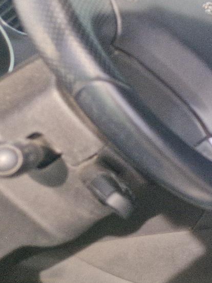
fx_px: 612
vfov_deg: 25.4
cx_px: 428
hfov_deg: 15.5
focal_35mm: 75
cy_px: 45
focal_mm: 5.4
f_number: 1.8
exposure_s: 1/256
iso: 50
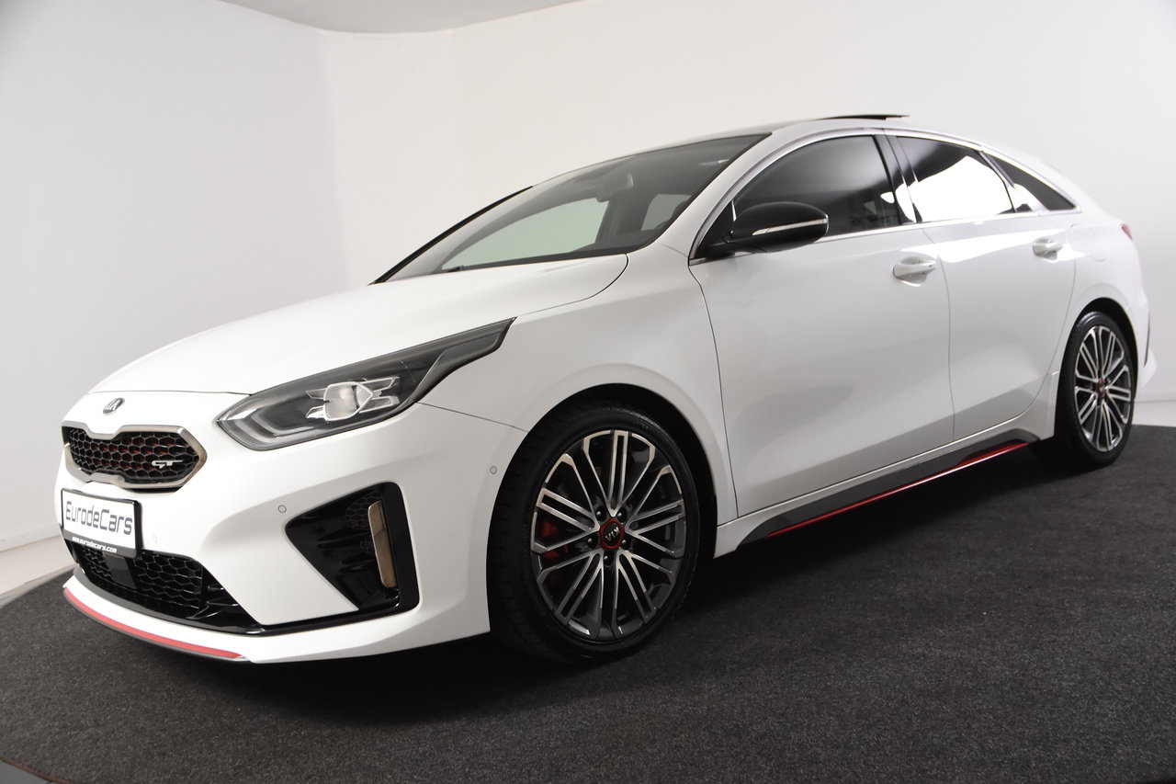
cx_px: 588
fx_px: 1176
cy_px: 392
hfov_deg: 53.1
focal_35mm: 36
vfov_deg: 36.9
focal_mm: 24
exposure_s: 1/80
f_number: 4.5
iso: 1600
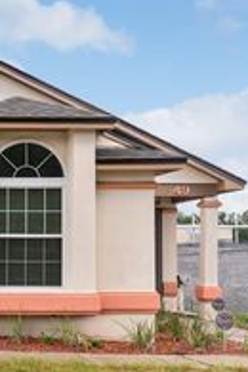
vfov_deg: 31.1
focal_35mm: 64
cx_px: -134
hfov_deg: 18.6
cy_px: 254
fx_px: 661
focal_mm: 25
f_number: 8
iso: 100
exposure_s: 1/25
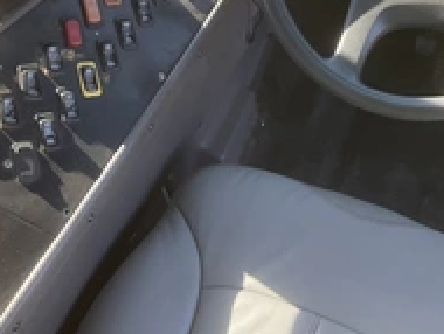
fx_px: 783
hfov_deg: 31.2
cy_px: 19
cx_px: 322
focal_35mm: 61
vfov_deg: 23.3
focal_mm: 3
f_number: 1.8
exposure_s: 1/122
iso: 64
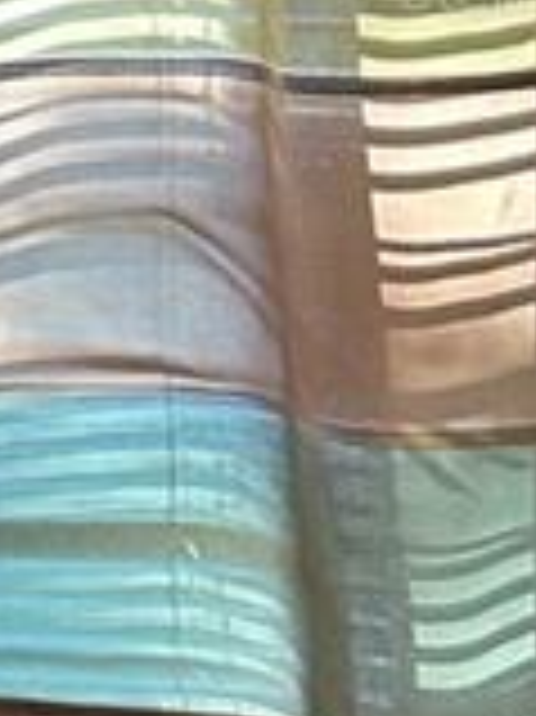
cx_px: -1311
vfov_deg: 10.0
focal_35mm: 196
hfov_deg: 6.6
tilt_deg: -5.1
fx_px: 4052
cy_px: -18
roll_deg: +1.9
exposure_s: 1/60
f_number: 1.5
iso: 200
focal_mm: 5.7
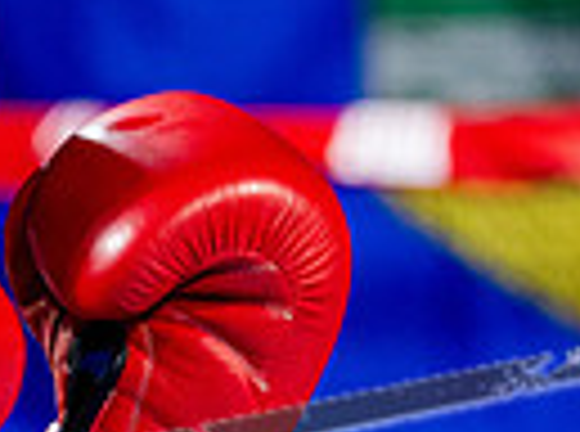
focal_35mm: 651
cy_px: 529
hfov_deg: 3.1
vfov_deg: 2.3
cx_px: 54
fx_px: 10877
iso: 4000
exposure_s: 1/800
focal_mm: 150
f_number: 2
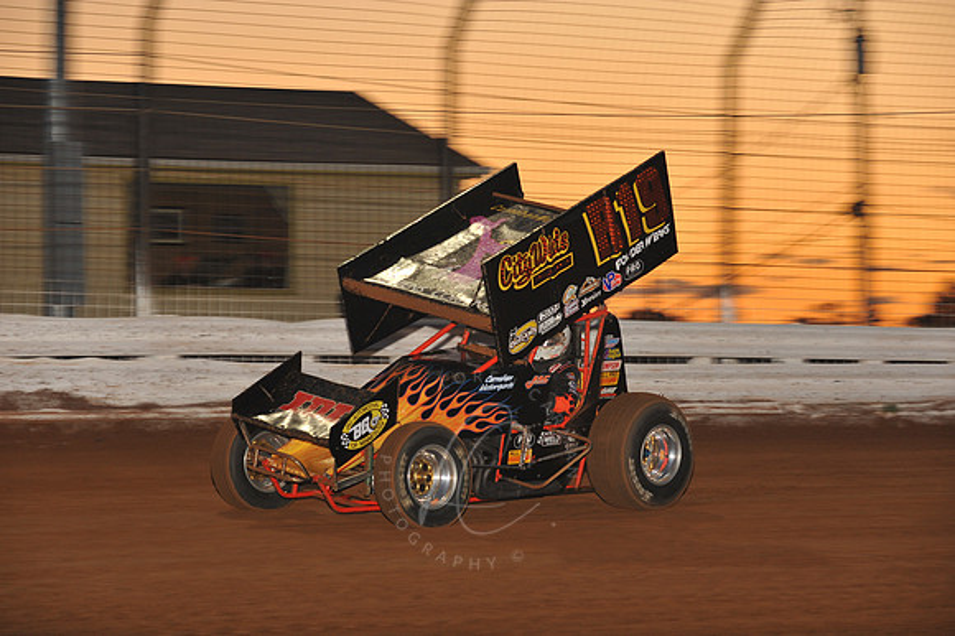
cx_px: 478
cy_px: 318
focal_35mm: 120
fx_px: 3181
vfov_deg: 11.4
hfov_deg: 17.1
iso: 640
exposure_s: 1/320
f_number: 6.3
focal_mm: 120
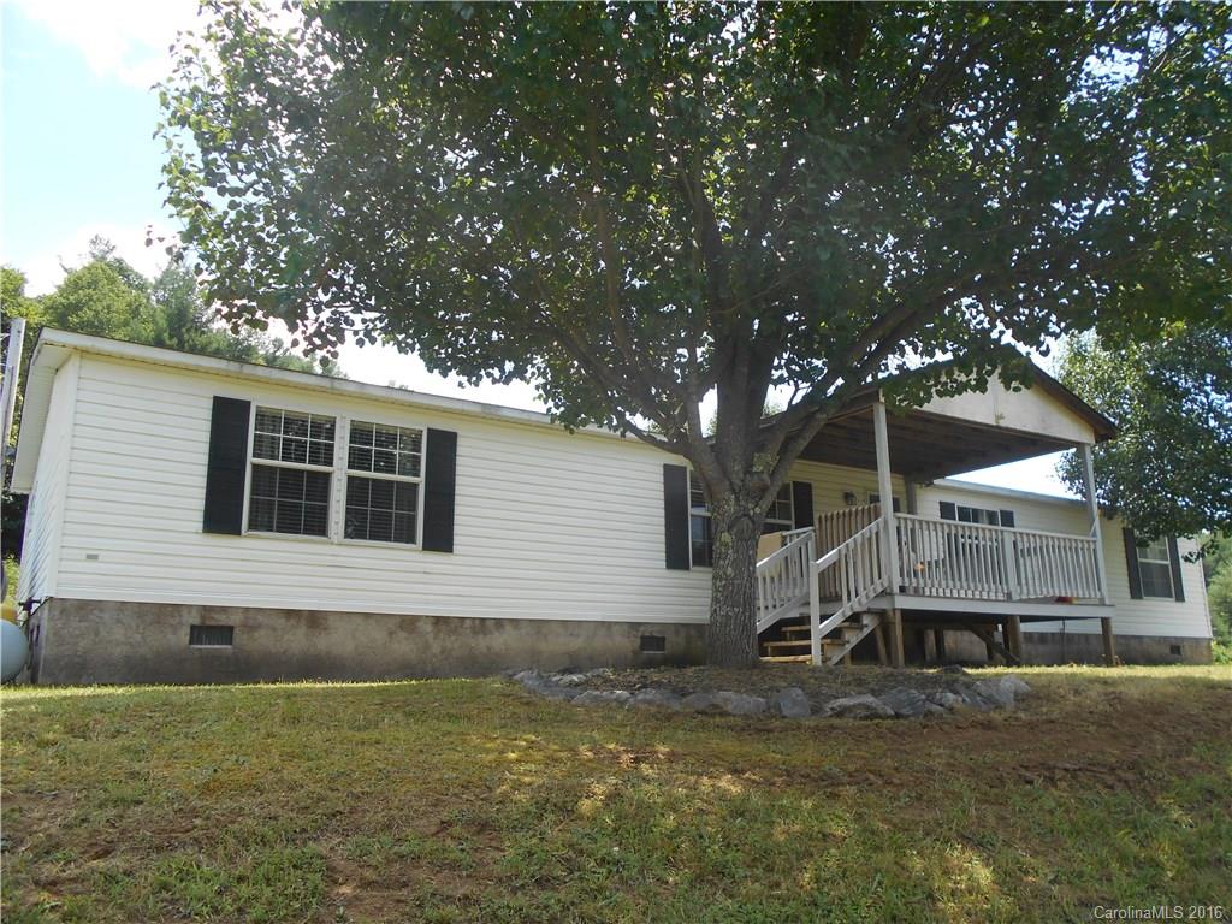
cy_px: 462
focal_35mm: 26
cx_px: 616
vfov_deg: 53.1
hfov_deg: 67.3
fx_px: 925
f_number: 3.2
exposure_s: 1/400
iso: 80
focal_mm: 4.6
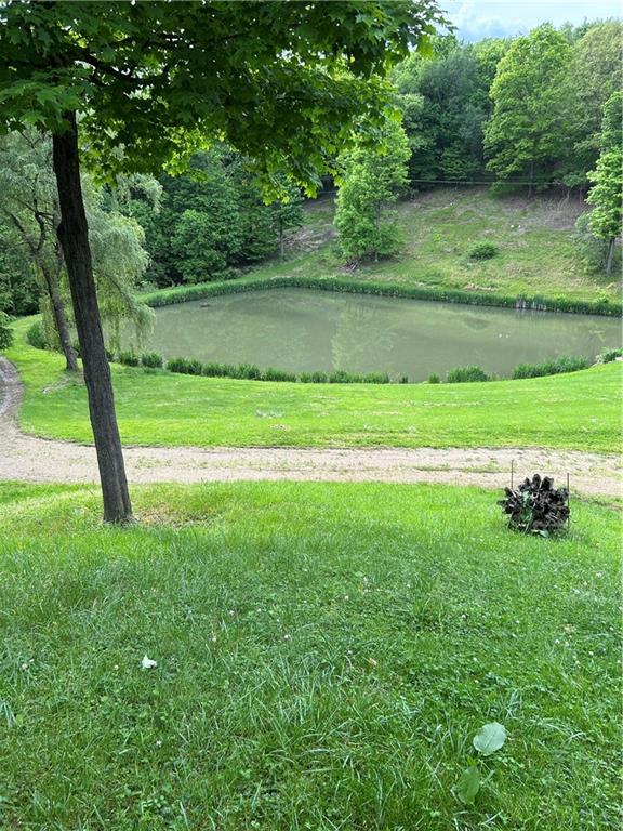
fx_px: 624
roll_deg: +0.2
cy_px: 416
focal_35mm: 26
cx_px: 312
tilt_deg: -19.4
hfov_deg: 53.1
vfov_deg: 67.3
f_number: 1.5
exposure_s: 1/597
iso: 50
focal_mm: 5.7
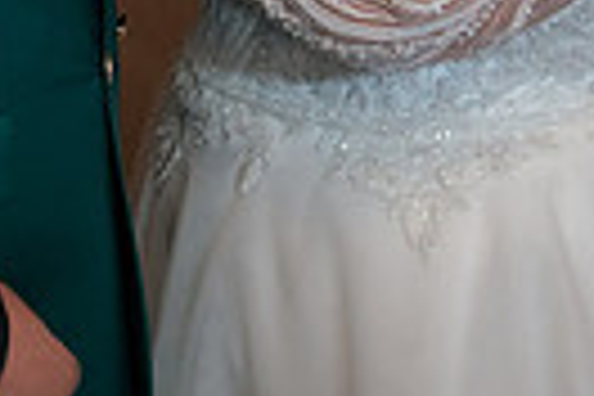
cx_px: -89
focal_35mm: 122
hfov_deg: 16.2
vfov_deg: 10.5
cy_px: -348
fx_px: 2013
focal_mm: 24
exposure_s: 1/400
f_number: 2.8
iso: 1600
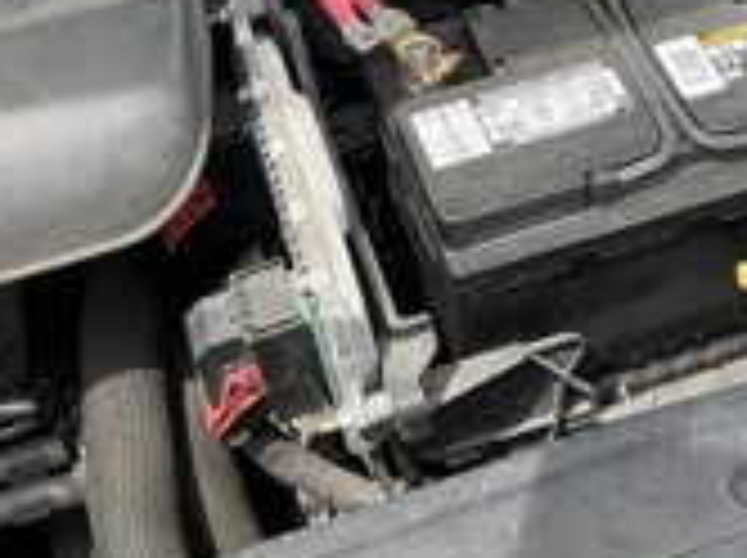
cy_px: 0
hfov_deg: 27.6
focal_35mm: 70
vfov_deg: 20.3
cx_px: 518
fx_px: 1508
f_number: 1.8
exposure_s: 1/509
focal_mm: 3
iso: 25
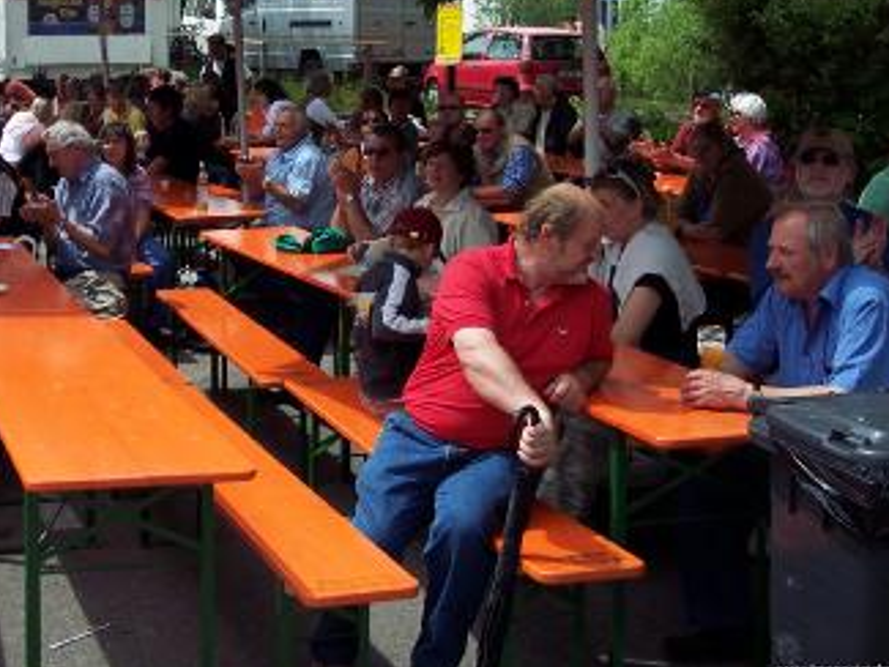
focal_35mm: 60
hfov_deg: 31.6
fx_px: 1541
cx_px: 224
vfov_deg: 24.2
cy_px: 165
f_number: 4
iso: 100
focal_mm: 8
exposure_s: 1/750
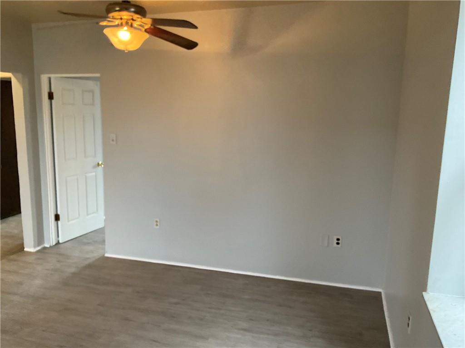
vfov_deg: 48.2
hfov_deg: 61.7
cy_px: 174
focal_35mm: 29
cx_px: 232
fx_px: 390
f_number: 1.8
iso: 200
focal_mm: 3
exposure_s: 1/60
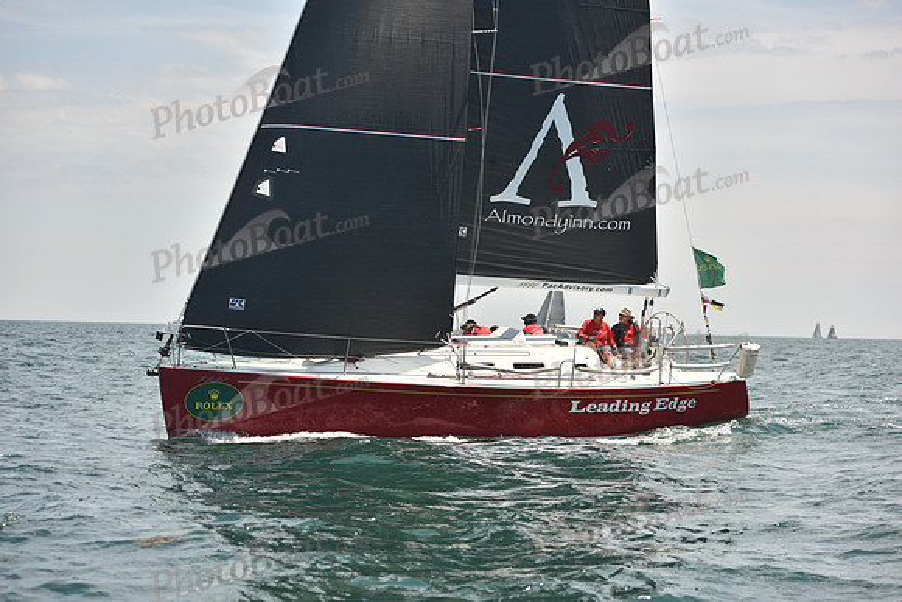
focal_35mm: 80
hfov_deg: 25.4
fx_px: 2005
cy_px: 301
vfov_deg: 17.1
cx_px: 451
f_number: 5
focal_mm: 80
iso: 320
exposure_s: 1/1250
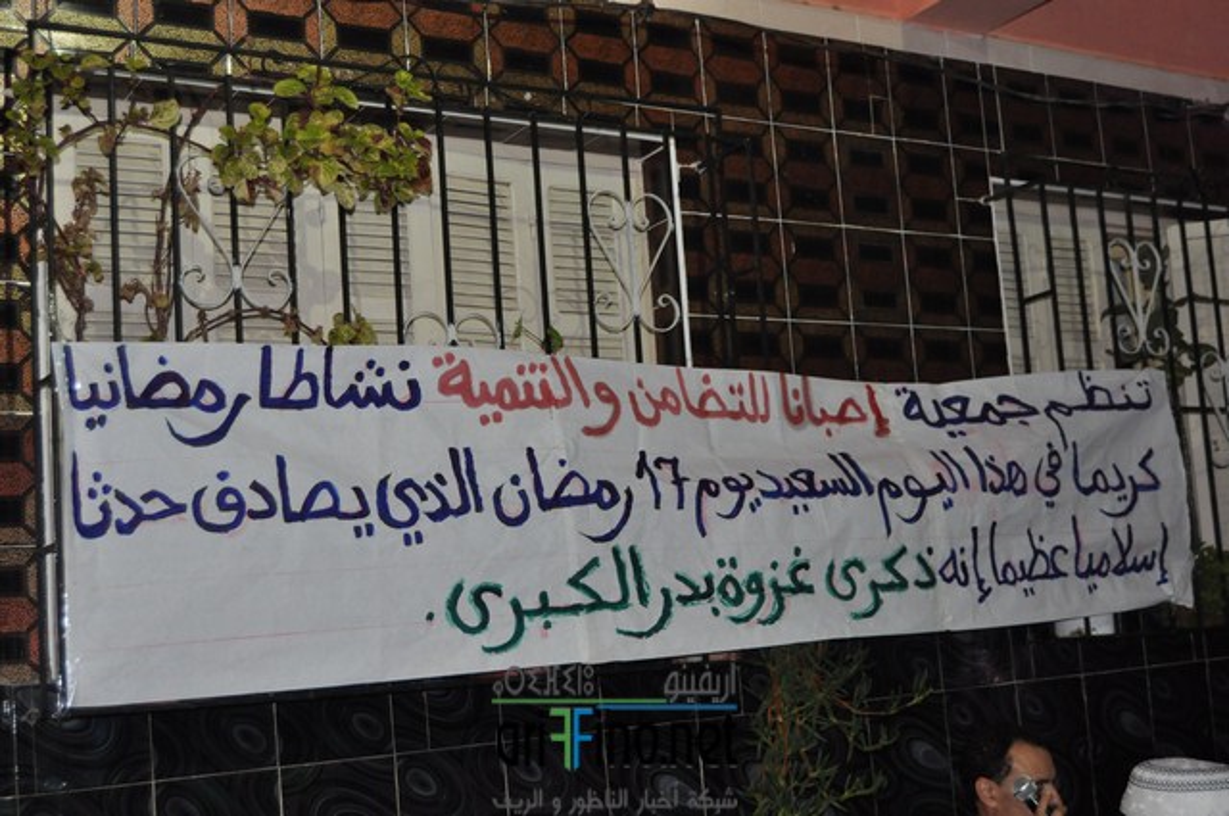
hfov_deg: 38.9
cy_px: 408
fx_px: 1739
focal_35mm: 51
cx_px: 614
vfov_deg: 26.4
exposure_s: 1/60
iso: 800
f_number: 4.5
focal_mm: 34
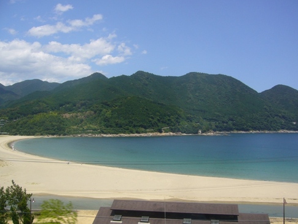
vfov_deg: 39.7
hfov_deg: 51.3
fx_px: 310
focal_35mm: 36
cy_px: 111
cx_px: 153
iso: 80
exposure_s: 1/320
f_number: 5.6
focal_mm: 5.8
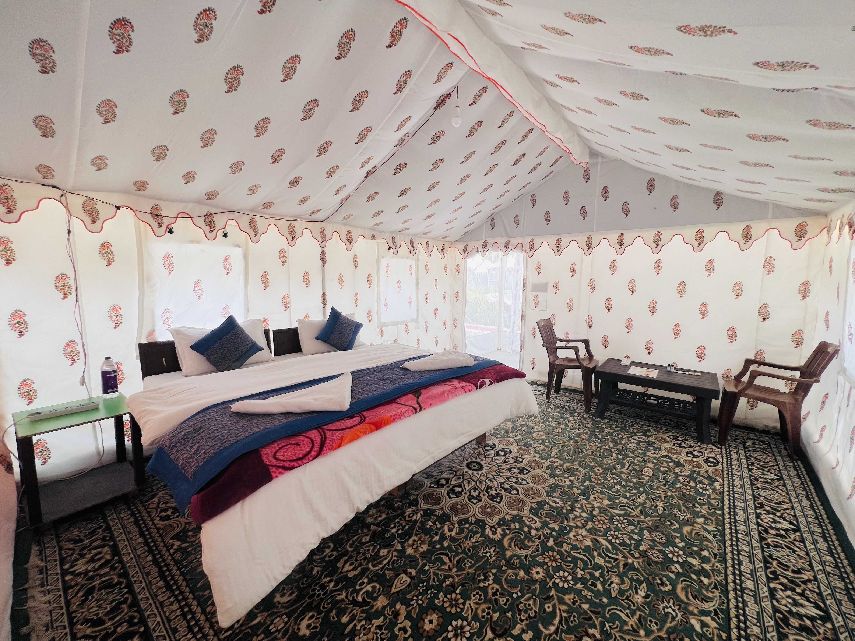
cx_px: 428
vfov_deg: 89.9
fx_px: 321
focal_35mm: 13
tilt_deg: -5.8
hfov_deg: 106.2
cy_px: 320
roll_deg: -0.4
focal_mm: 1.57
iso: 32
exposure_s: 1/216
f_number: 1.8
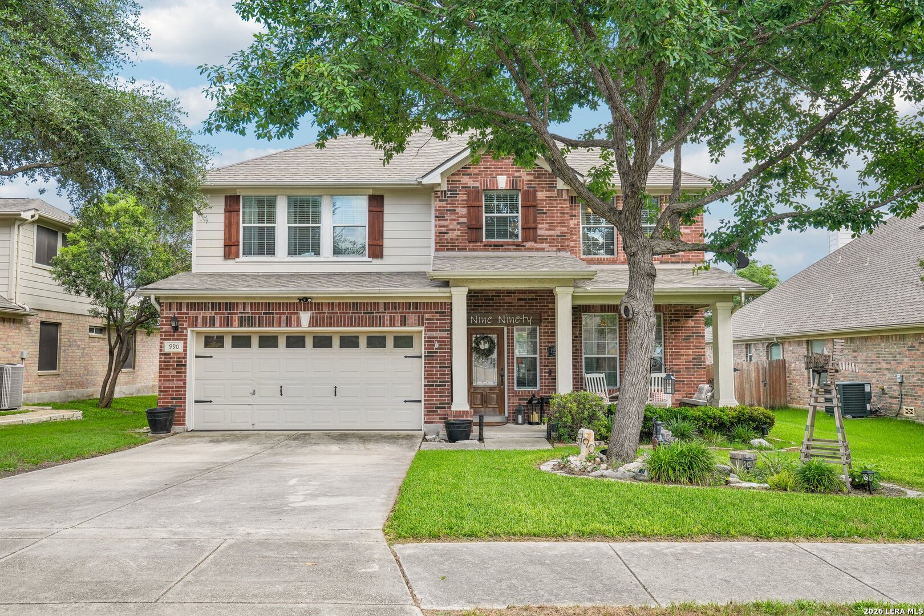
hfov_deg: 63.7
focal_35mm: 29
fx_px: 744
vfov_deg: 45.0
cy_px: 308
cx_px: 462
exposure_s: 1/125
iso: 200
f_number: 8
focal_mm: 29
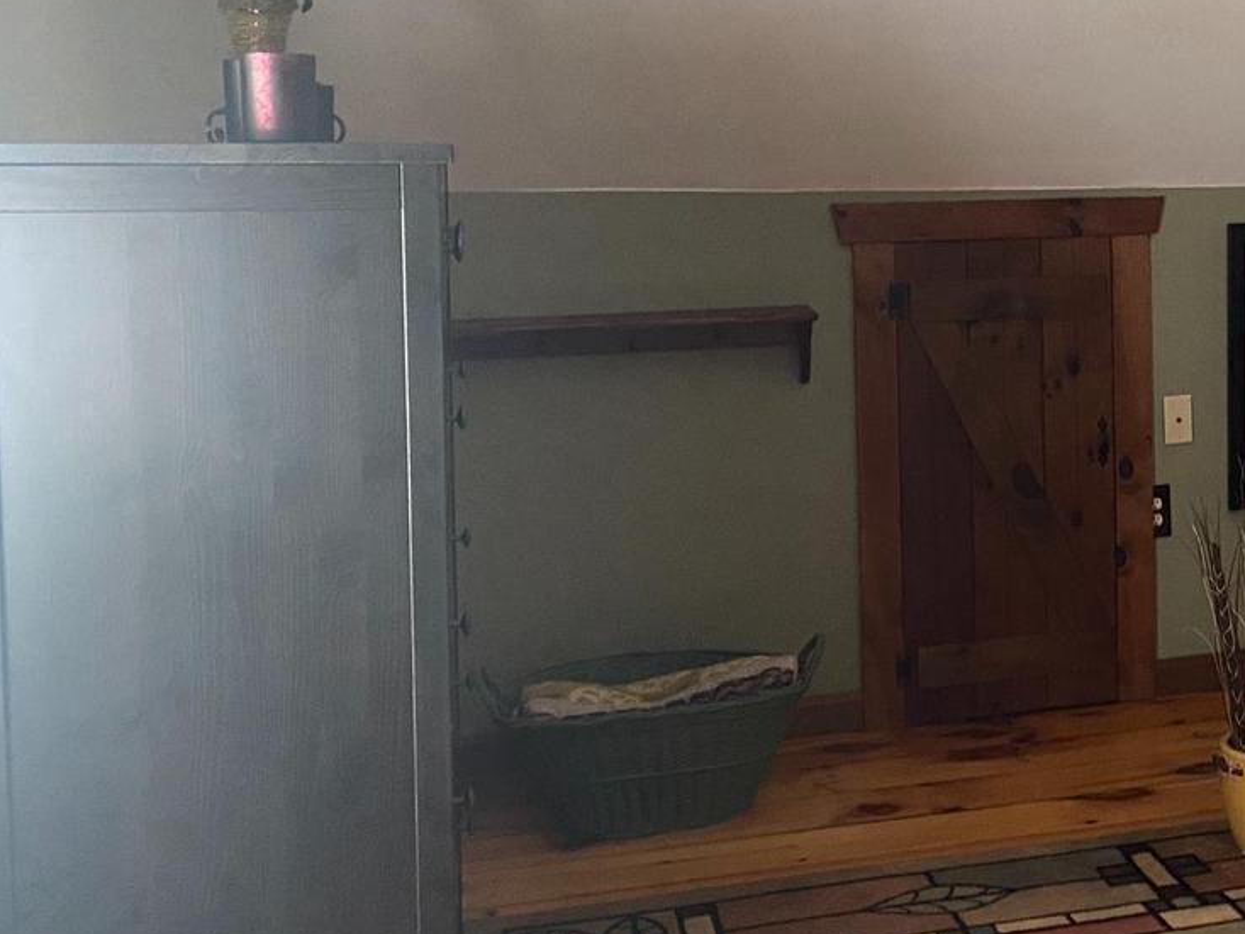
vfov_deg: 28.4
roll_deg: +1.2
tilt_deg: -6.1
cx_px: 1084
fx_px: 1835
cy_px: 327
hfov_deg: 35.6
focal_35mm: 51
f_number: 1.8
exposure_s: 1/30
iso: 640
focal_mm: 4.25
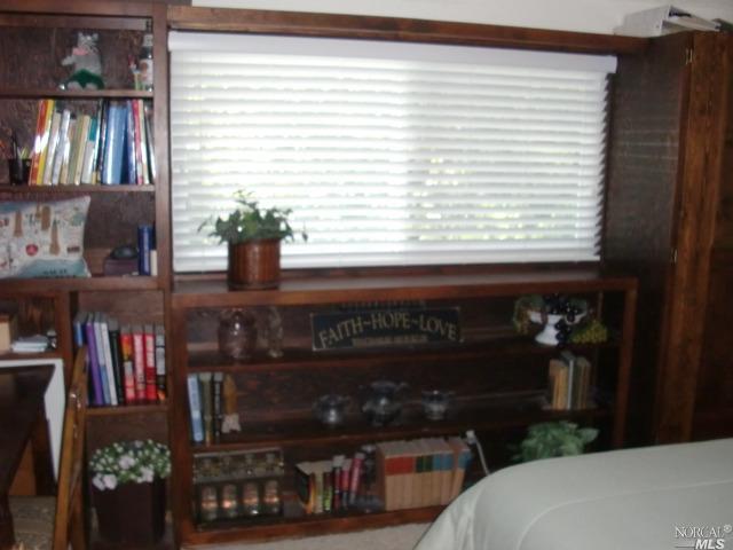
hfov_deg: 51.4
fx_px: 762
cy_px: 275
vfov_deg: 39.7
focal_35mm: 36
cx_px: 366
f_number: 2.8
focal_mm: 6.3
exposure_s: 1/60
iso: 400
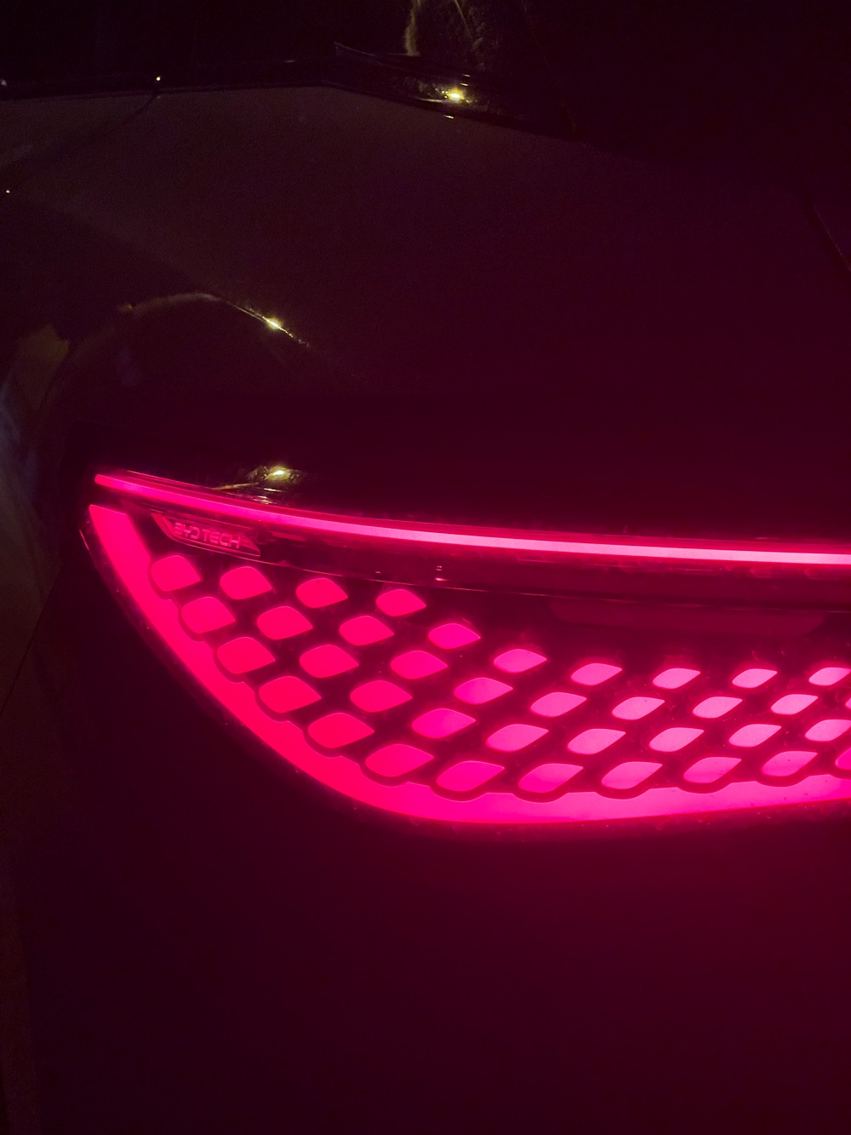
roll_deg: -1.6
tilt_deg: -13.2
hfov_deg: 19.1
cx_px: 426
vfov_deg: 25.3
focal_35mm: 77
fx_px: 2524
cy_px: 568
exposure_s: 1/50
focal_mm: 9
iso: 320
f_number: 2.8
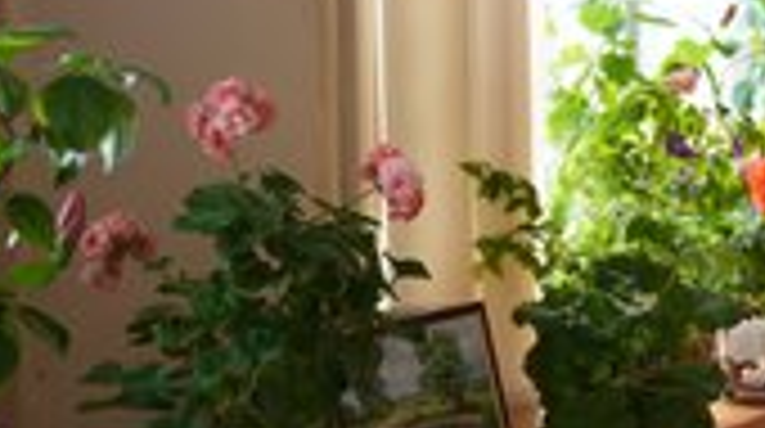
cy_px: 318
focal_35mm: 84
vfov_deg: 14.3
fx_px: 1701
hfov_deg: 24.6
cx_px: 698
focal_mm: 34
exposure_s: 1/50
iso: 500
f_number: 2.8
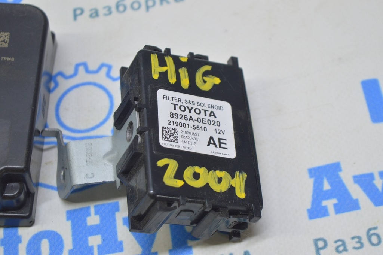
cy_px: 128
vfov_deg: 16.5
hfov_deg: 24.6
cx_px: 192
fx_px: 877
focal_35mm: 82
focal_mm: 55
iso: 400
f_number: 5.6
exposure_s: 1/20
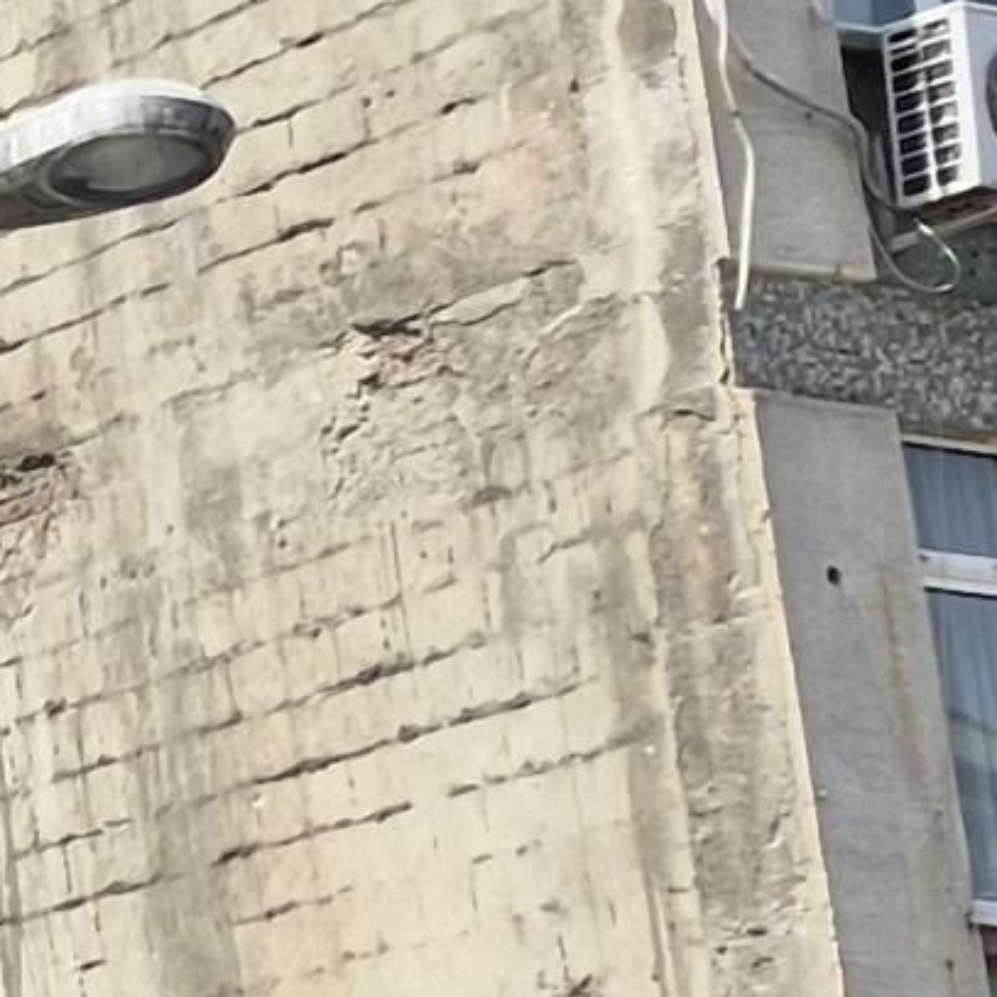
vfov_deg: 8.7
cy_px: 451
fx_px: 6517
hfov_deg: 7.1
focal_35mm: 200
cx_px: -2604
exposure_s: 1/998
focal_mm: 5.4
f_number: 1.8
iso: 25
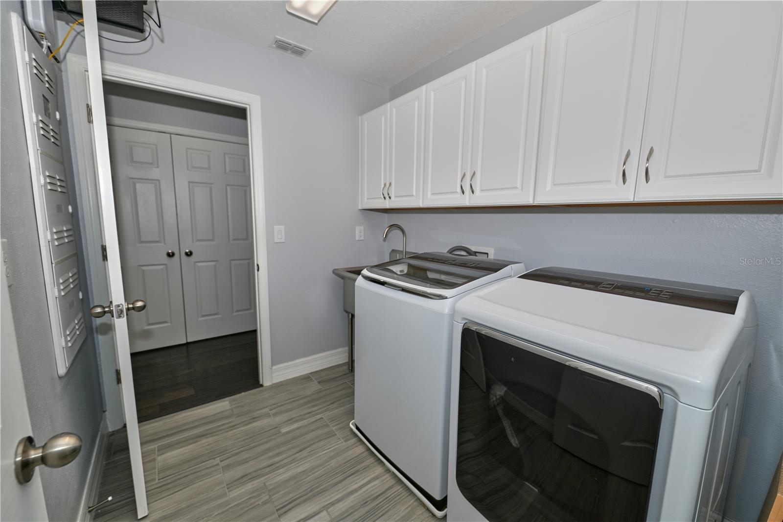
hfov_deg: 104.3
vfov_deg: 81.2
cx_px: 392
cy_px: 261
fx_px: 304
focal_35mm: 14
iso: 160
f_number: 4
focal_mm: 14
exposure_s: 1/200
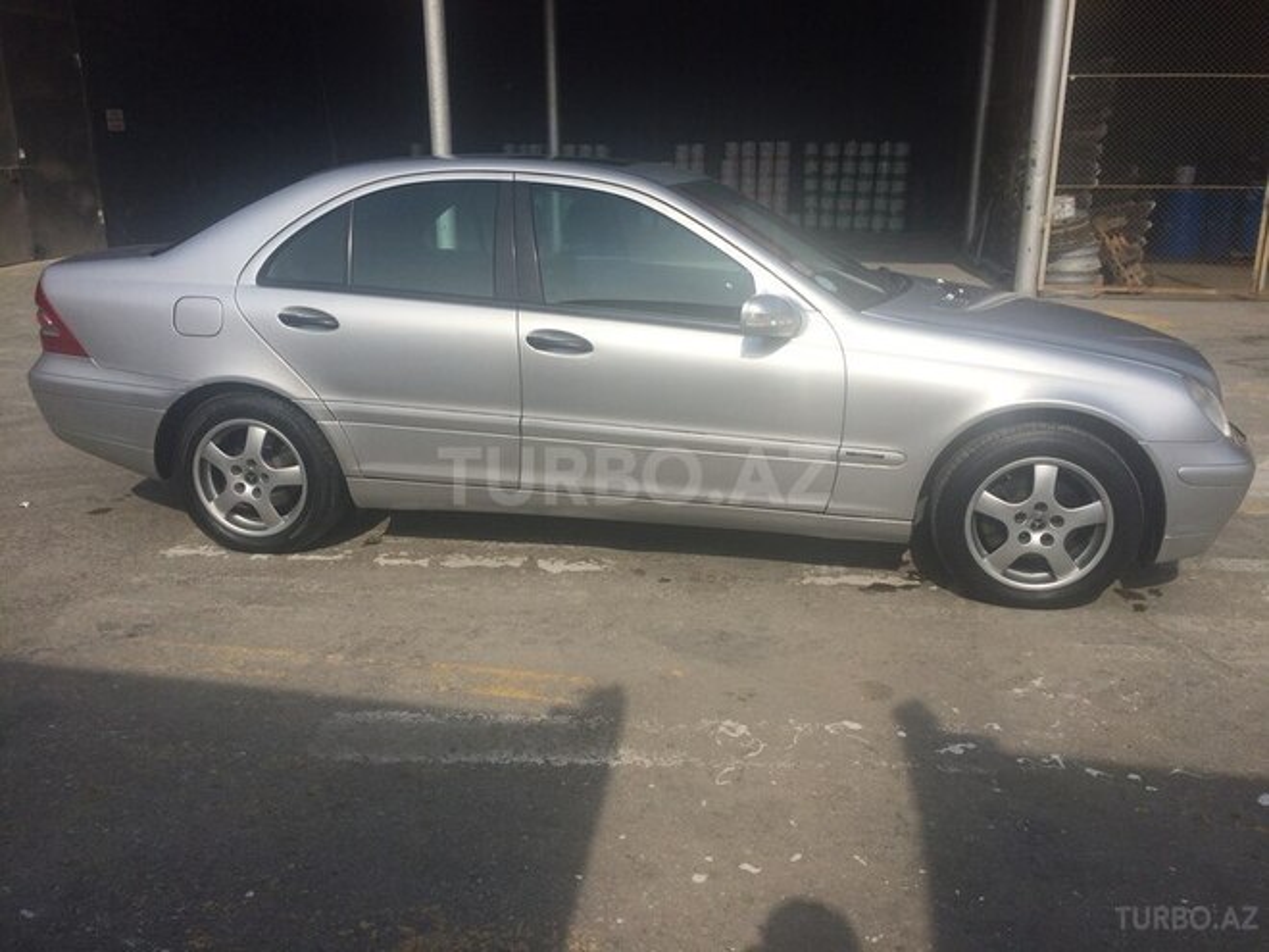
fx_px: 1063
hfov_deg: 61.7
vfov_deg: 48.2
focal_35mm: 29
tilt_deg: -17.8
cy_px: 476
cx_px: 634
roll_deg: +1.5
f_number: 2.2
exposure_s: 1/3731
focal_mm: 4.15
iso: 32
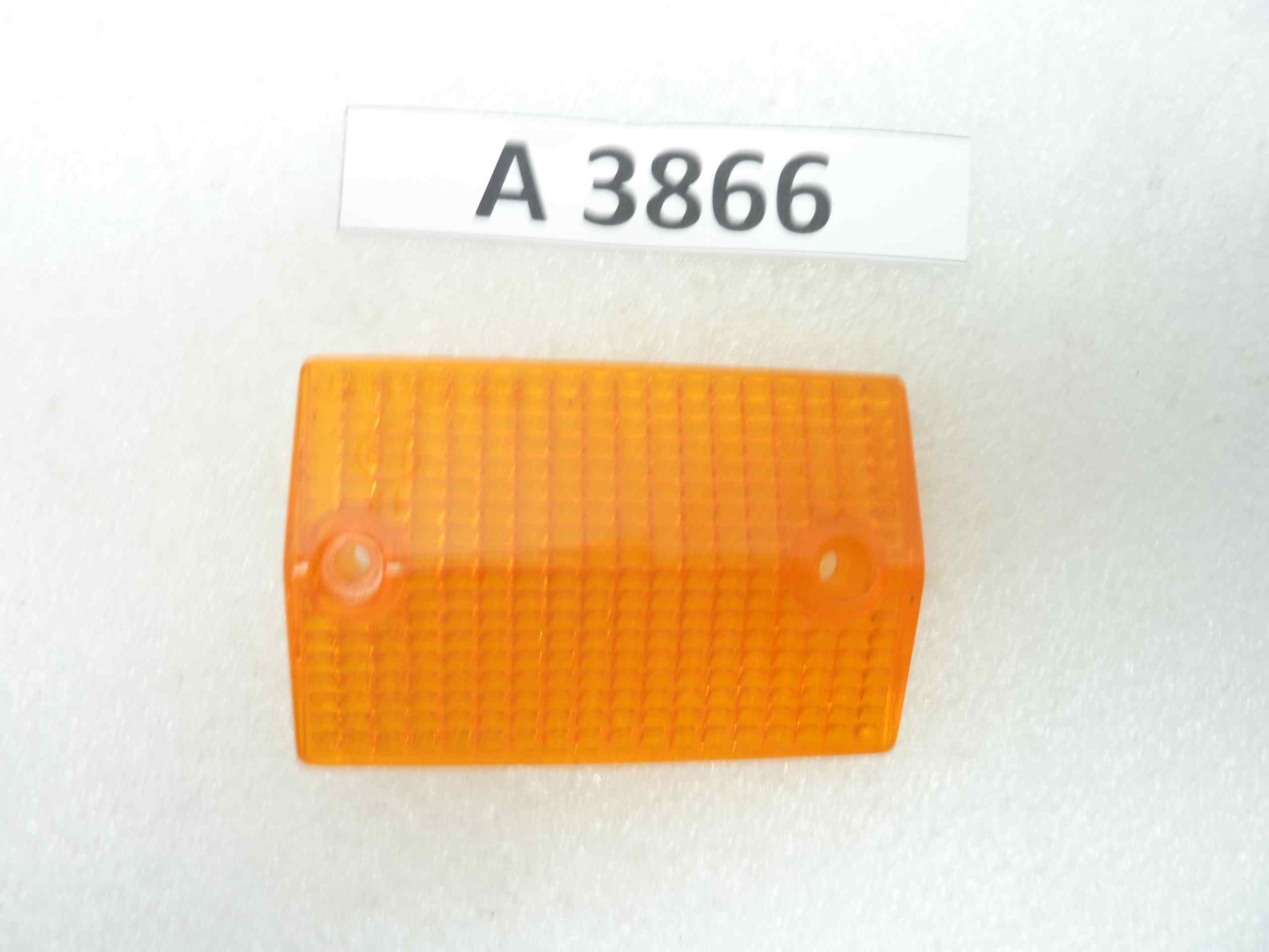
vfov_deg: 54.9
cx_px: 634
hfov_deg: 69.4
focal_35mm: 25
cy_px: 476
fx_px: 916
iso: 80
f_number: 3.3
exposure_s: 1/8
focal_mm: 4.1
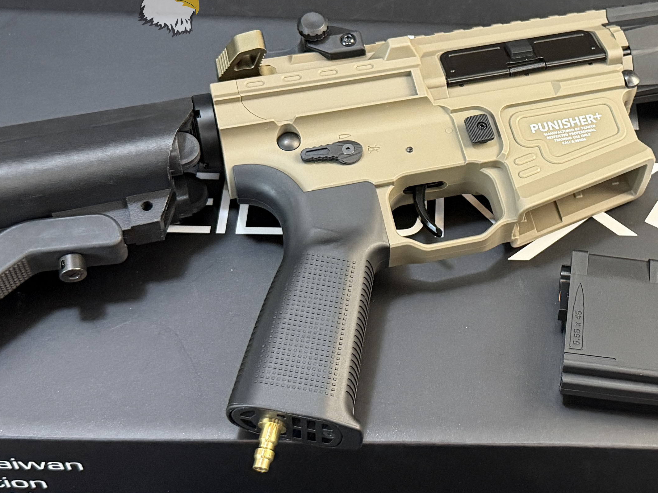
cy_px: 137
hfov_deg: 30.1
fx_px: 1197
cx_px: 509
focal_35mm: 63
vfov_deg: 23.1
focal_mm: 6.76
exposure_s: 1/60
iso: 800
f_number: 1.78
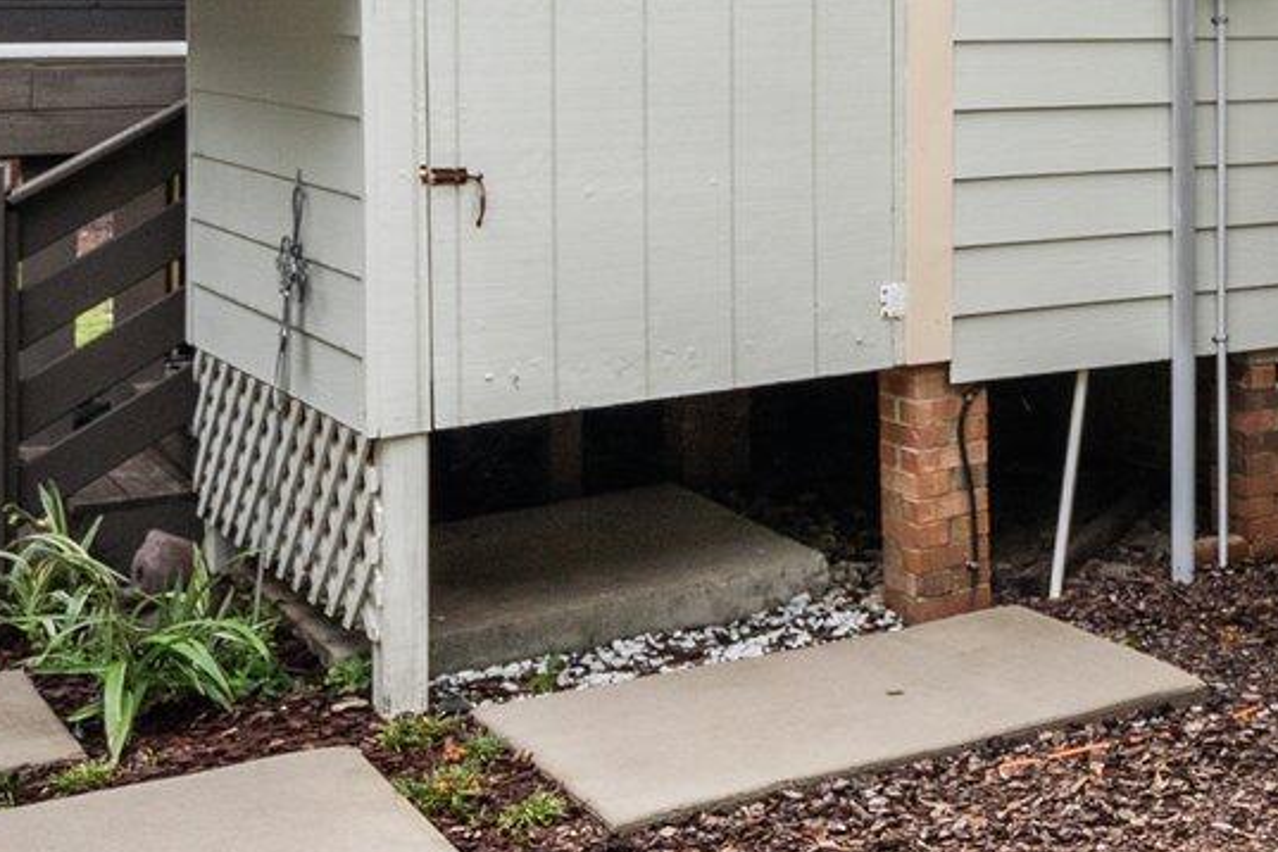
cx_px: 1685
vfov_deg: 21.2
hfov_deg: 27.2
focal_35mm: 61
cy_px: -75
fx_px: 2165
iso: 400
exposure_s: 1/1250
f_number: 4
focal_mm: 16
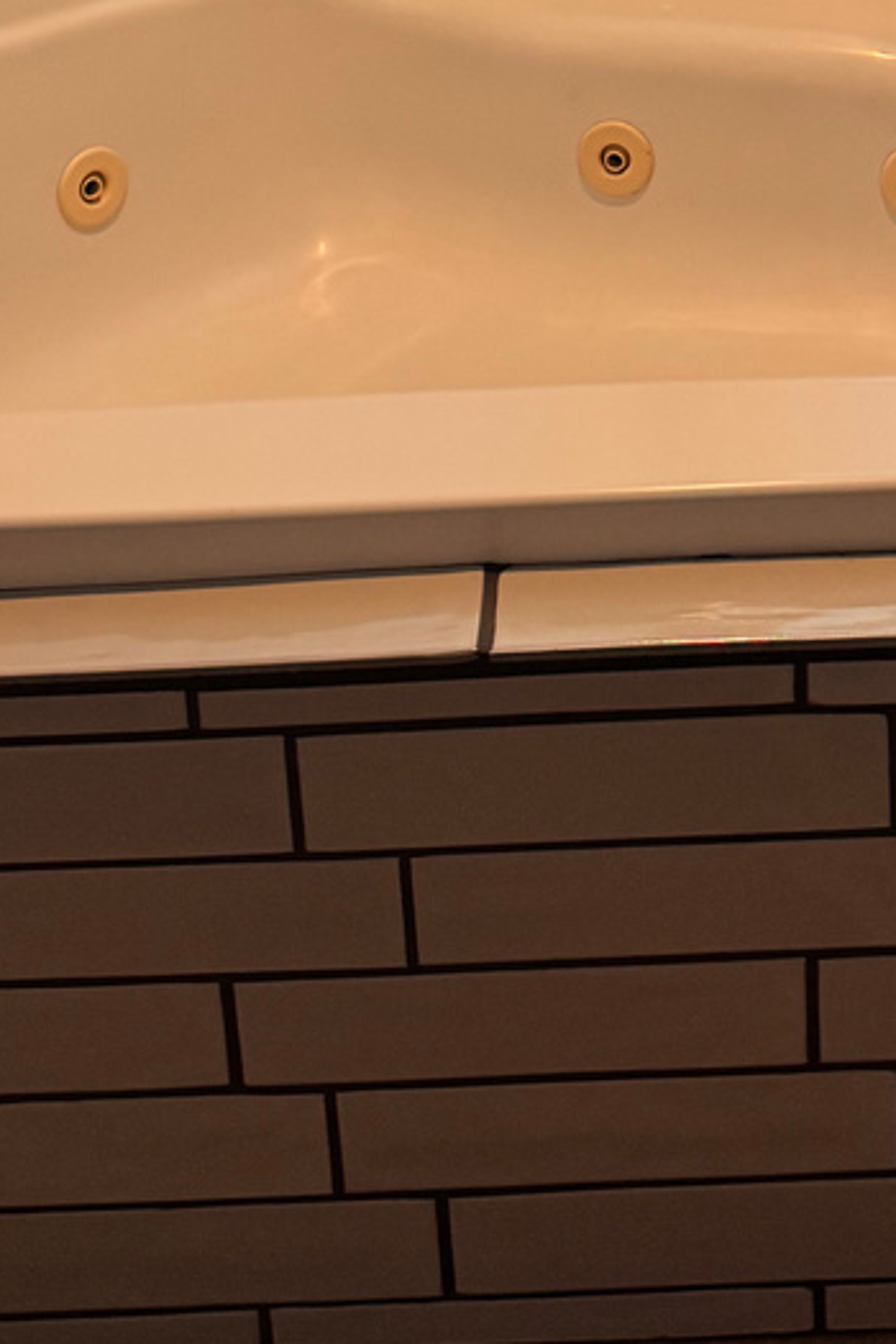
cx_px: 722
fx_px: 2725
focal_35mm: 73
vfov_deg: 24.2
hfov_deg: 18.5
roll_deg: +2.1
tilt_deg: -19.7
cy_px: -404
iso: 160
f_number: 1.78
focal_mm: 6.76
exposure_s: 1/120
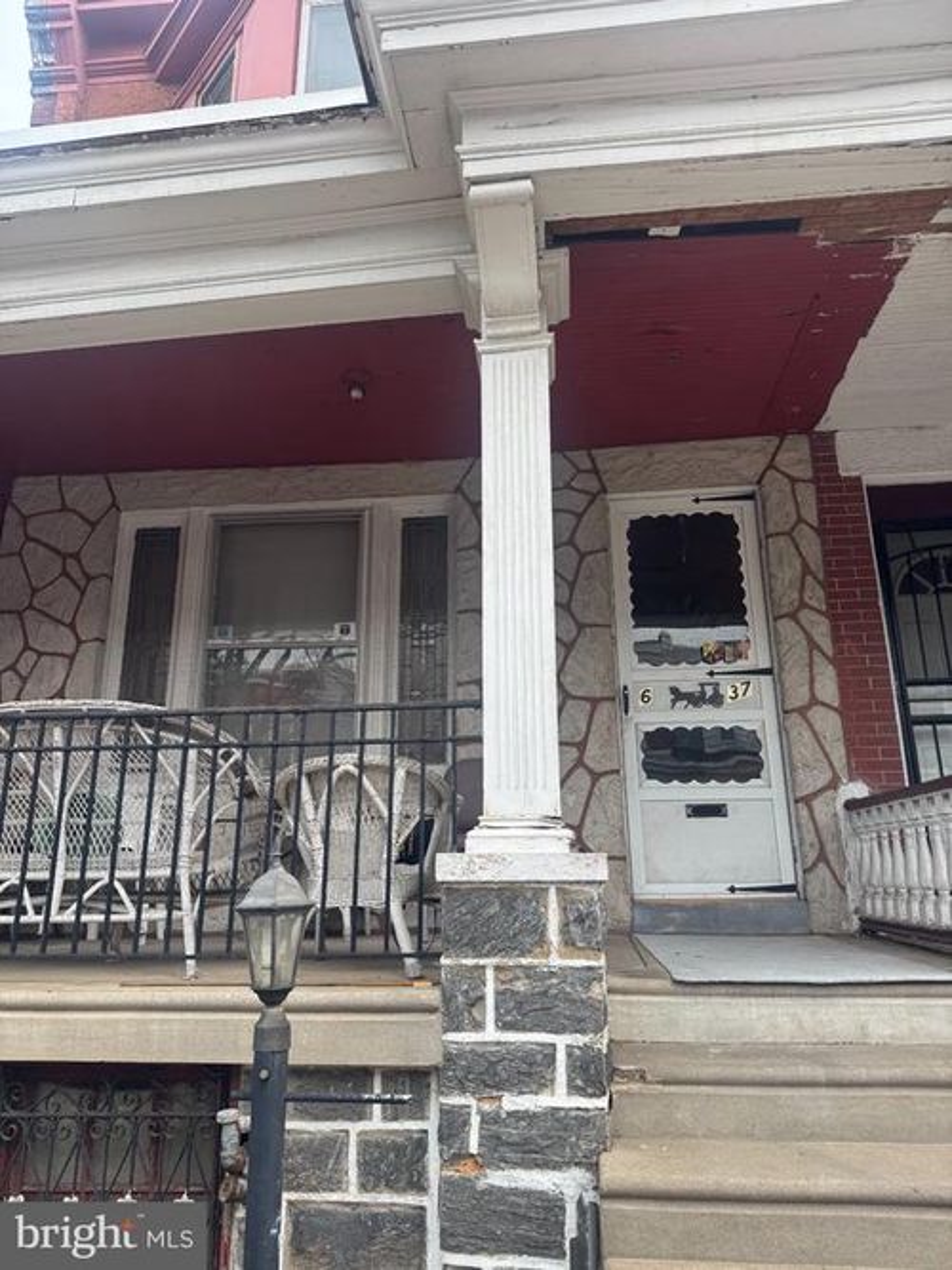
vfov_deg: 71.6
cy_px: 635
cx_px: 476
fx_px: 880
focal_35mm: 24
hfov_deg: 56.8
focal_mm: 6.76
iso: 80
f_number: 1.78
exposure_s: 1/1010
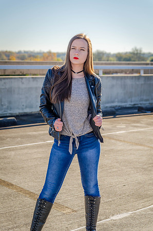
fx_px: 480
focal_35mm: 75
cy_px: 116
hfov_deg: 18.1
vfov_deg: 27.0
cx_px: 76
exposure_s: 1/2000
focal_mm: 50
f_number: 2.8
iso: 100
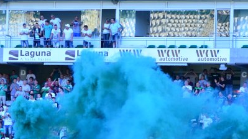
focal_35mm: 283
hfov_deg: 7.6
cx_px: 79
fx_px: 1860
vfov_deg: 4.3
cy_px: 125
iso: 800
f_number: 6.3
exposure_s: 1/160
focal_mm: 80
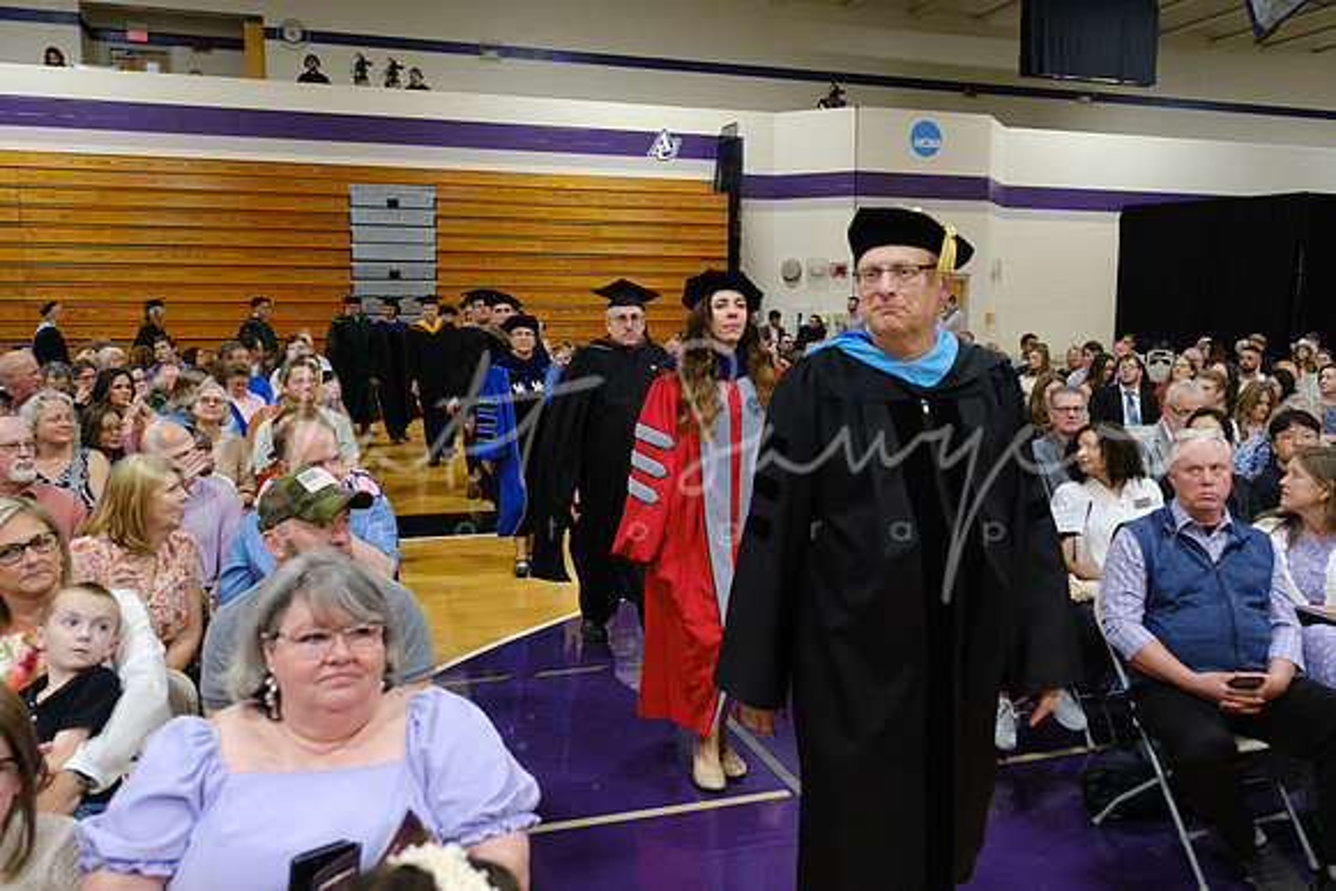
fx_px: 1039
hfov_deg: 65.5
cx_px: 668
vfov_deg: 46.4
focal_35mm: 28
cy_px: 446
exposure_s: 1/125
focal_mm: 18.7
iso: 1600
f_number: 2.8
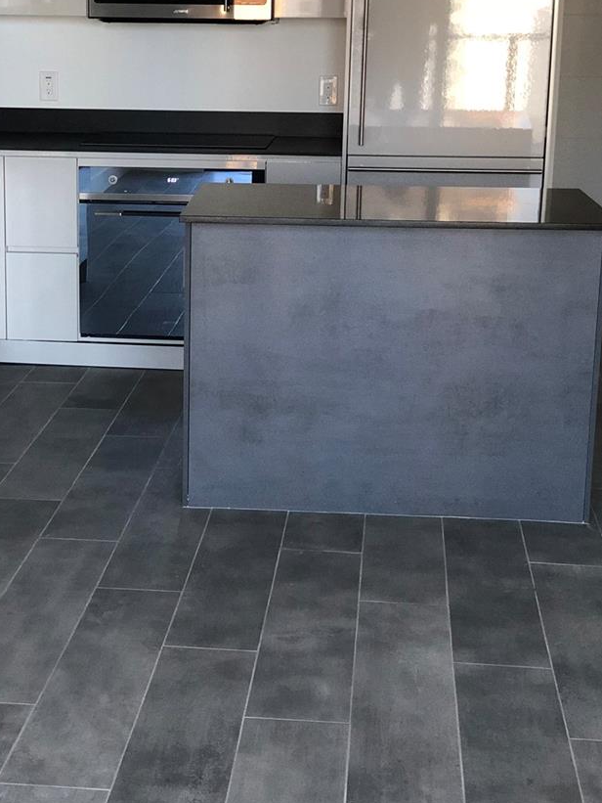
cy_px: 432
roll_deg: -0.6
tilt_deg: -14.9
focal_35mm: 76
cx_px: 165
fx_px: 1762
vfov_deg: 25.6
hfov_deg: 19.3
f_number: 2.4
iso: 160
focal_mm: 6
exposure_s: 1/24
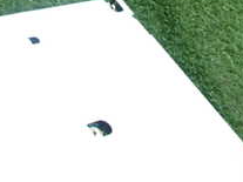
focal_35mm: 87
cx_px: 38
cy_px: 181
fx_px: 610
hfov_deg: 22.1
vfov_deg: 16.6
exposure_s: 1/30
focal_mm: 5.4
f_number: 2.3
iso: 200
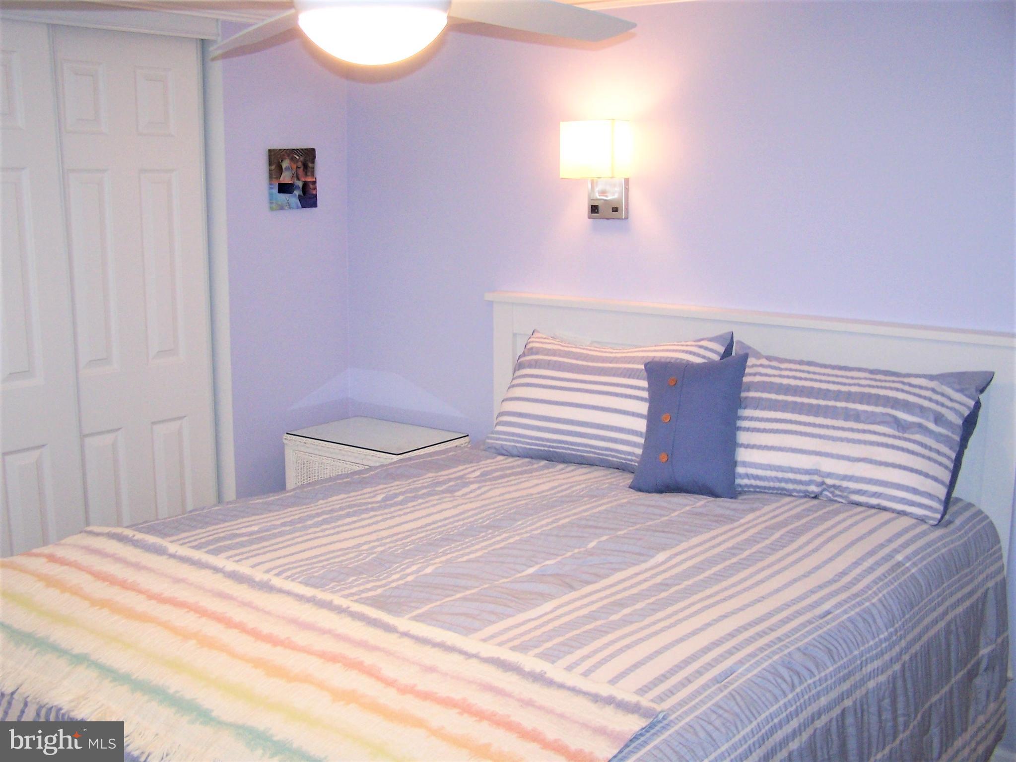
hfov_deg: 49.0
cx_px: 508
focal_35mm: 38
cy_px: 381
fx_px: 1116
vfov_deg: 37.7
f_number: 2.8
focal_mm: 6.3
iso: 140
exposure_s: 1/60
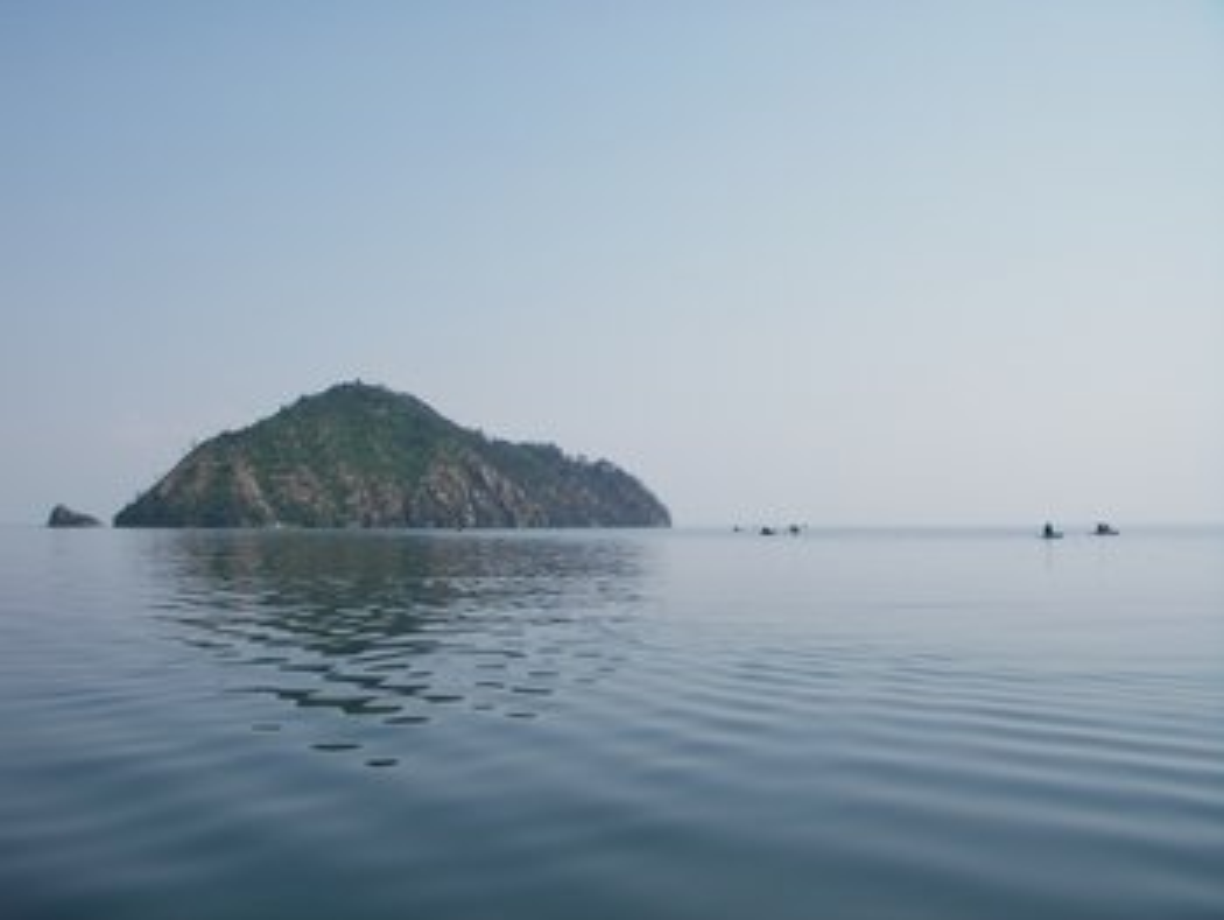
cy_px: 460
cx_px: 612
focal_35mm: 38
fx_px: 1345
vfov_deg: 37.8
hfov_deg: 48.9
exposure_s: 1/250
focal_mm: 6.3
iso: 50
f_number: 6.6
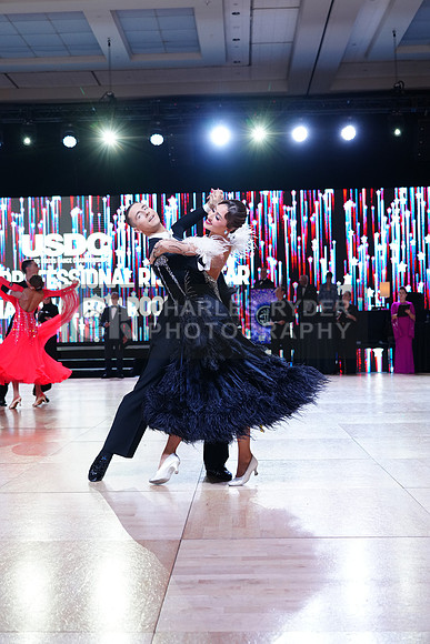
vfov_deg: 42.7
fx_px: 824
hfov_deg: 29.3
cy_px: 322
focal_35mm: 46
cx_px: 215
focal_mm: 46
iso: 1250
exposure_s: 1/500
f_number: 4
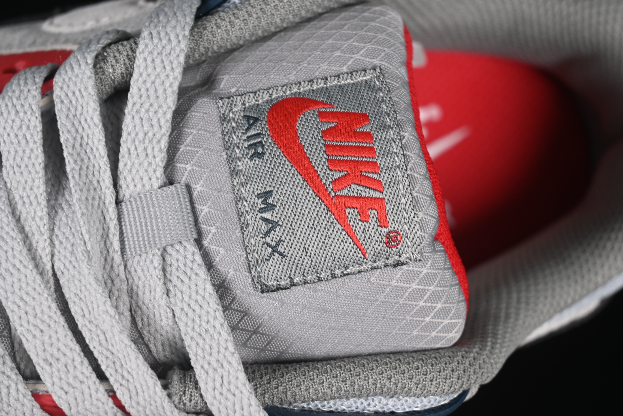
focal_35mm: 75
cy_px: 208
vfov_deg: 18.2
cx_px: 312
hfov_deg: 27.0
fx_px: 1298
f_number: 6.3
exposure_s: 1/60
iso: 160
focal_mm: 50
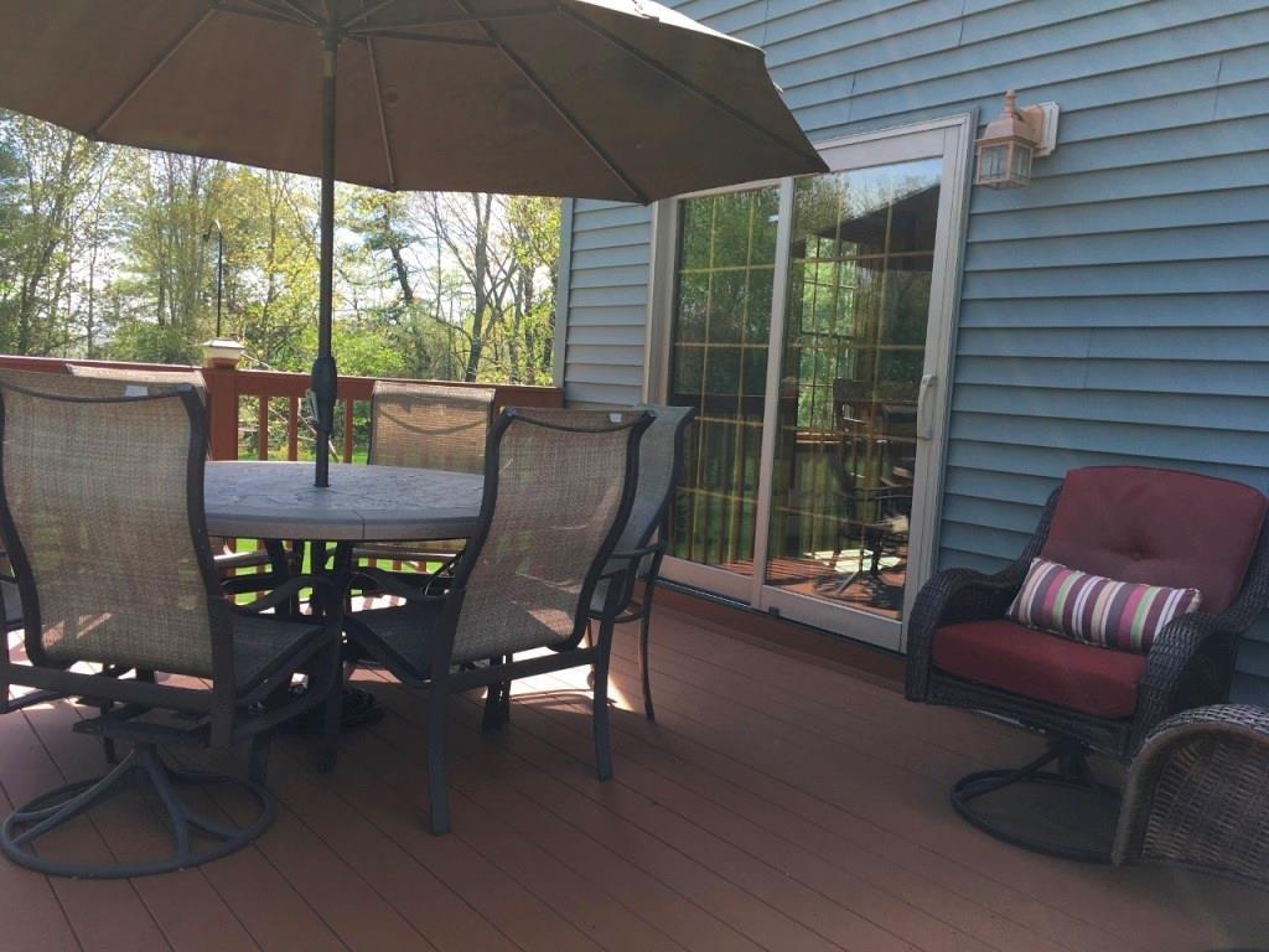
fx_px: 1063
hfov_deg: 61.7
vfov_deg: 48.2
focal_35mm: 29
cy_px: 476
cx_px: 634
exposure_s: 1/334
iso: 25
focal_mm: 4.15
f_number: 2.2
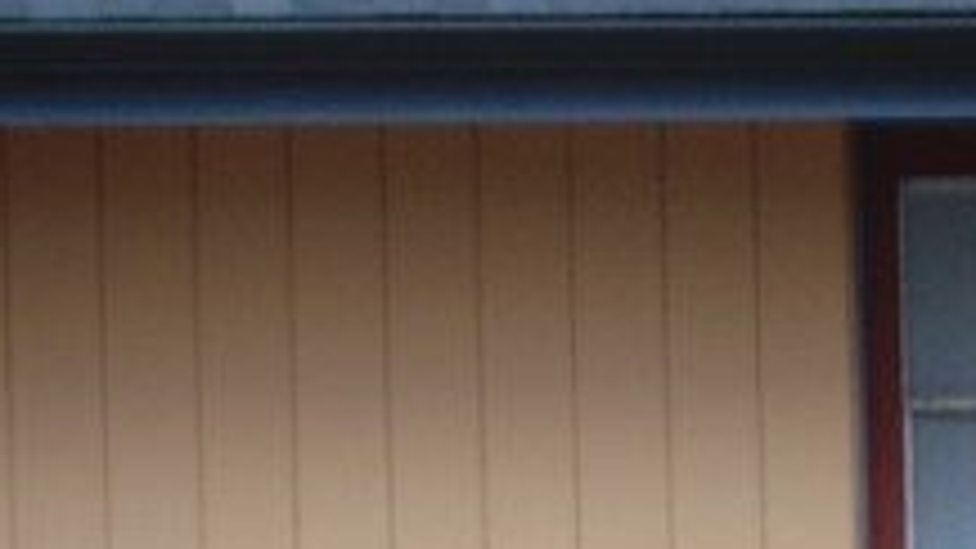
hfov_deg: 3.9
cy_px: 644
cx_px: 697
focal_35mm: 555
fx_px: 14361
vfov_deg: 2.2
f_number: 3.9
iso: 80
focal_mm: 19.4
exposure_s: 1/250
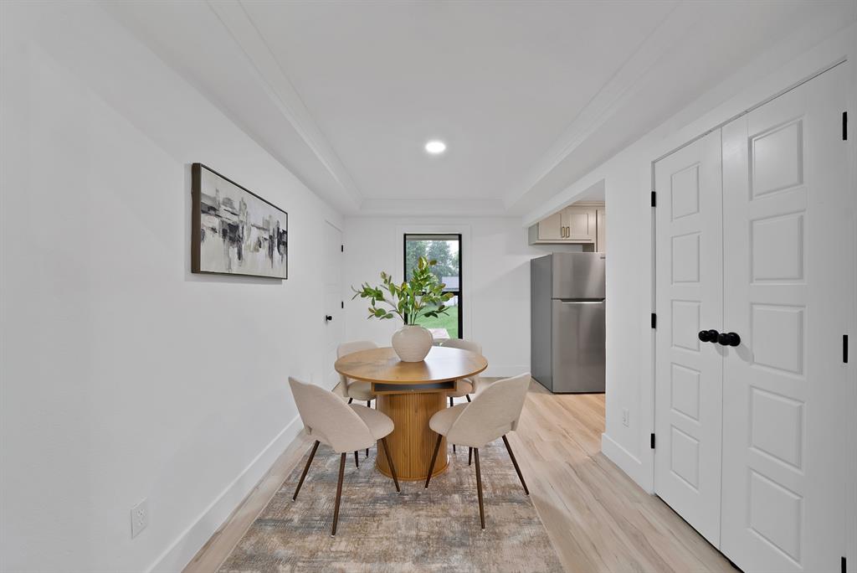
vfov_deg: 85.5
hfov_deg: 108.3
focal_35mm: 13
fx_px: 310
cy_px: 286
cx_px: 428
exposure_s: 1/2.5
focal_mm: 13
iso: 640
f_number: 9
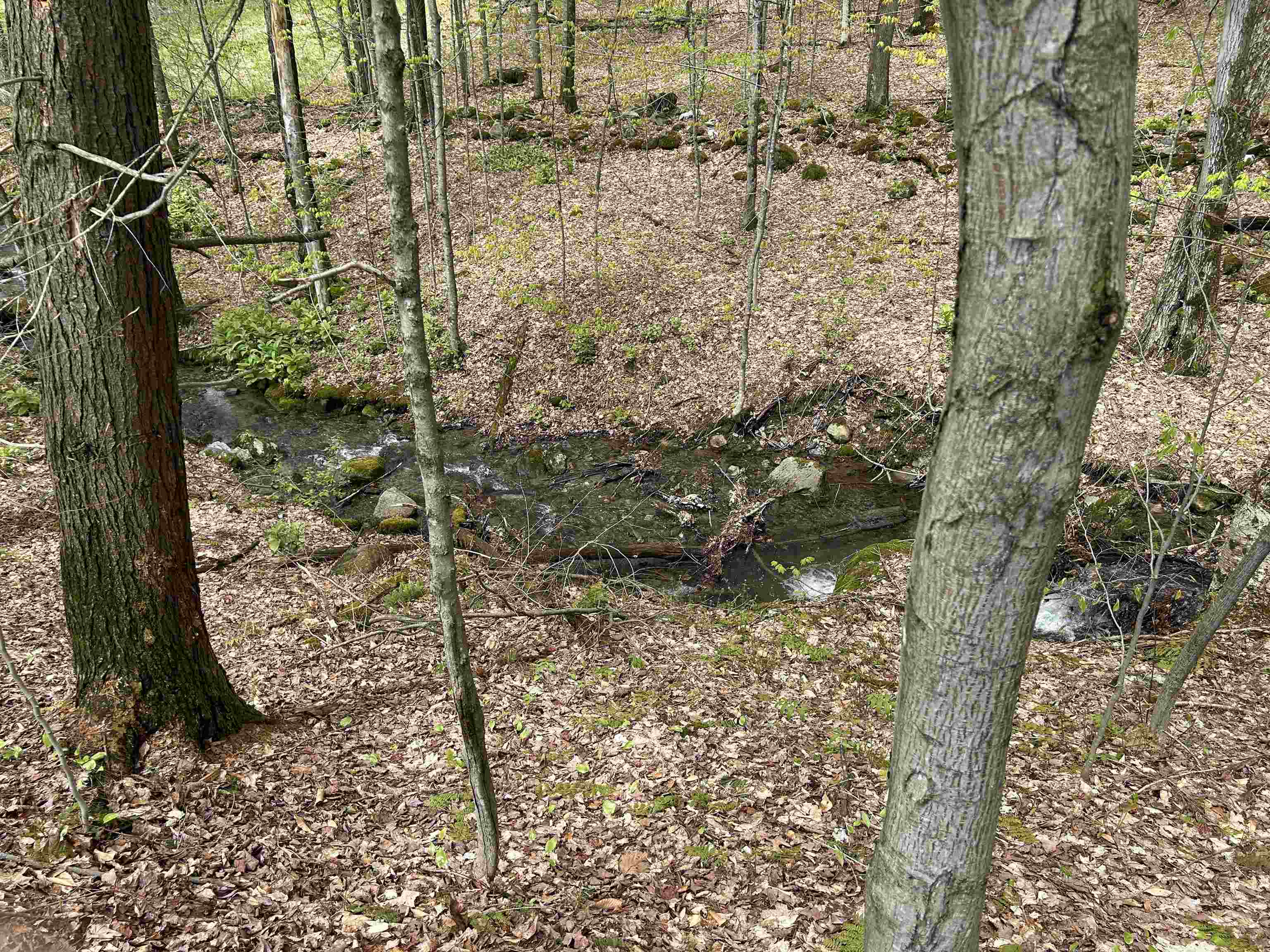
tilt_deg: -30.9
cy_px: 476
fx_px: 954
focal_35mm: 26
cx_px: 635
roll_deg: -1.9
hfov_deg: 67.3
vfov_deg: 53.1
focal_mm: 5.7
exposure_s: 1/1135
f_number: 1.5
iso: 50
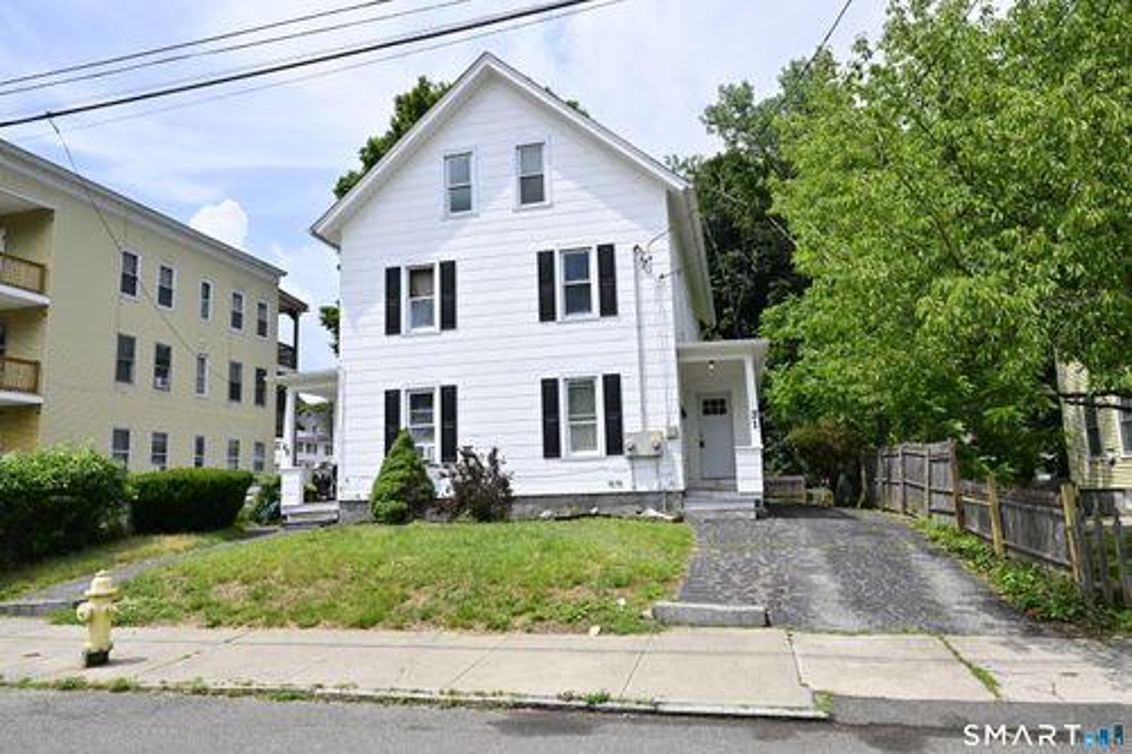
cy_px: 377
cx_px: 566
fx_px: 754
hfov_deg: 73.8
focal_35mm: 24
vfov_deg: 53.1
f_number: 14
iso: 320
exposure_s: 1/250
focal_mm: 24
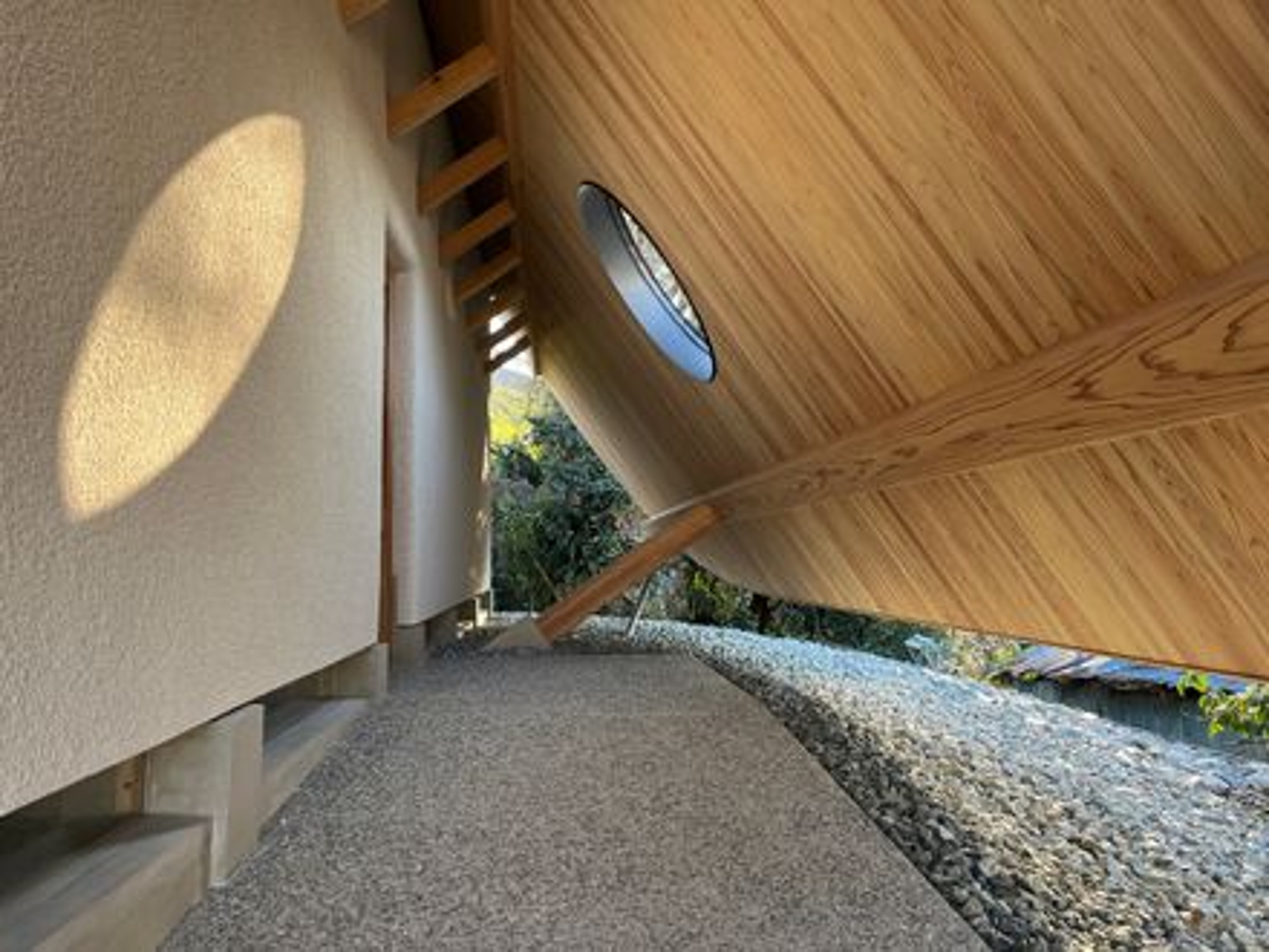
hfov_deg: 67.3
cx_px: 634
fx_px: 953
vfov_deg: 53.1
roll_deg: +0.4
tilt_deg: +4.9
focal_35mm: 26
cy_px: 476
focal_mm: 5.1
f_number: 1.6
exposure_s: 1/122
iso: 40
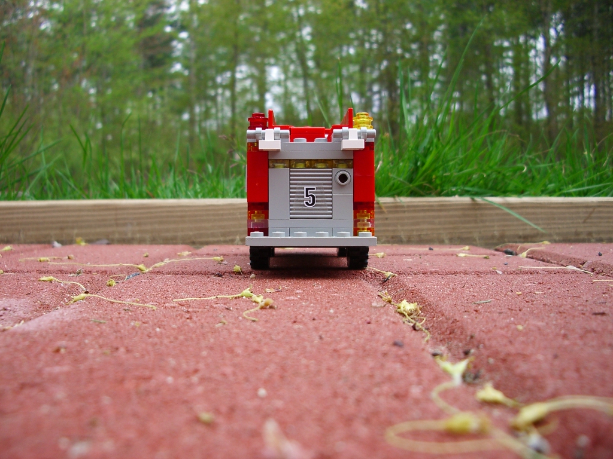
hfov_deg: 52.6
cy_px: 230
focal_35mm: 35
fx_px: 620
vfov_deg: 40.7
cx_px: 306
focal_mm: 5.8
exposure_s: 1/125
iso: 100
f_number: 2.6
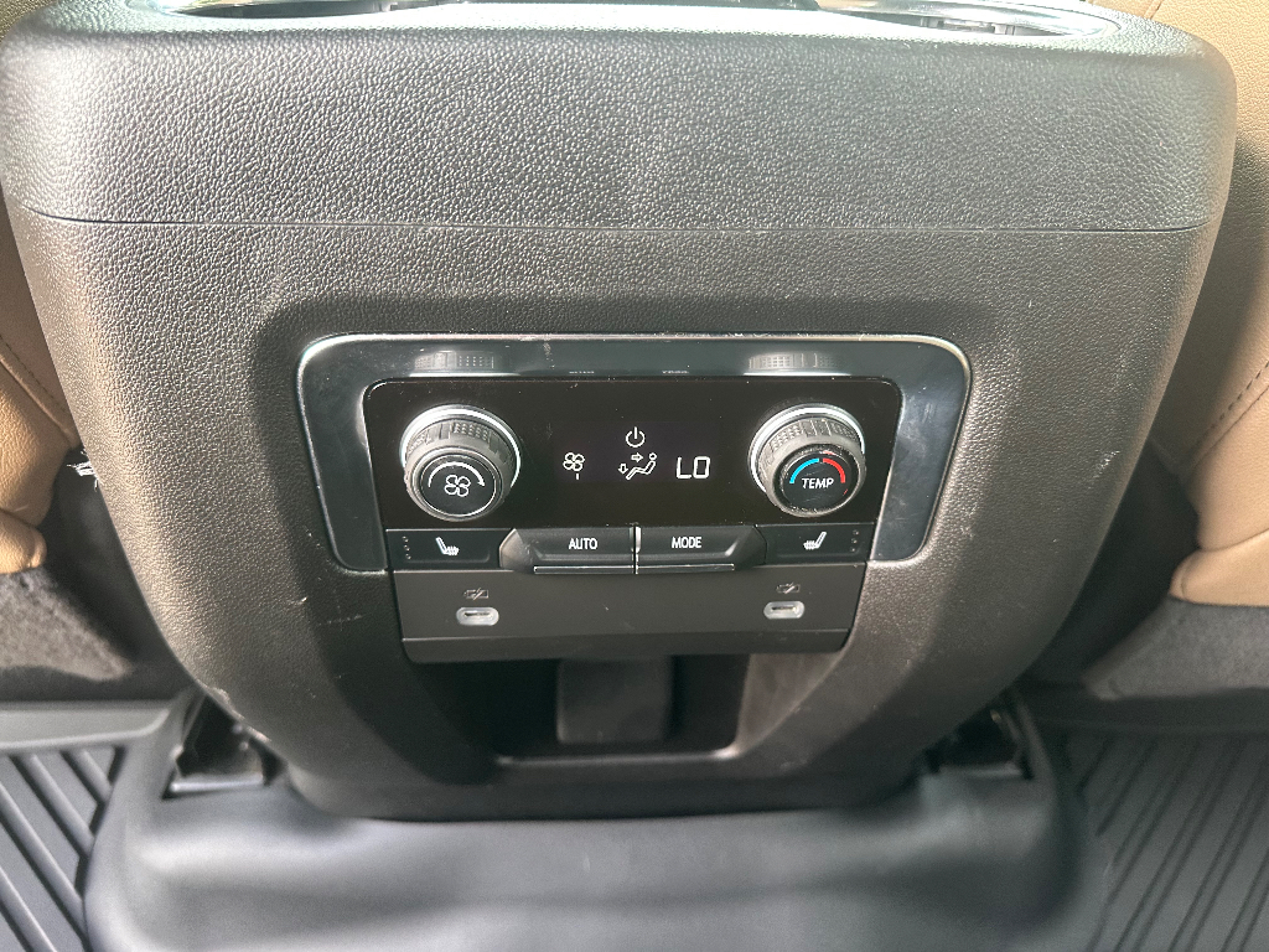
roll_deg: -1.1
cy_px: 476
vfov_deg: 56.8
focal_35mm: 24
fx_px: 880
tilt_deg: -30.8
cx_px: 634
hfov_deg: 71.6
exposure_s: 1/79
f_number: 1.78
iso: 250
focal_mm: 6.86
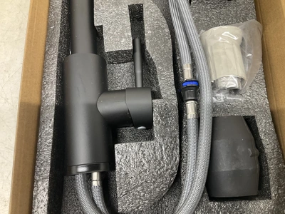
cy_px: 107
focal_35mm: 29
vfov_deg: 48.2
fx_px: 239
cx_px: 142
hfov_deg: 61.7
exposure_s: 1/60
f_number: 1.8
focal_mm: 3
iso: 100
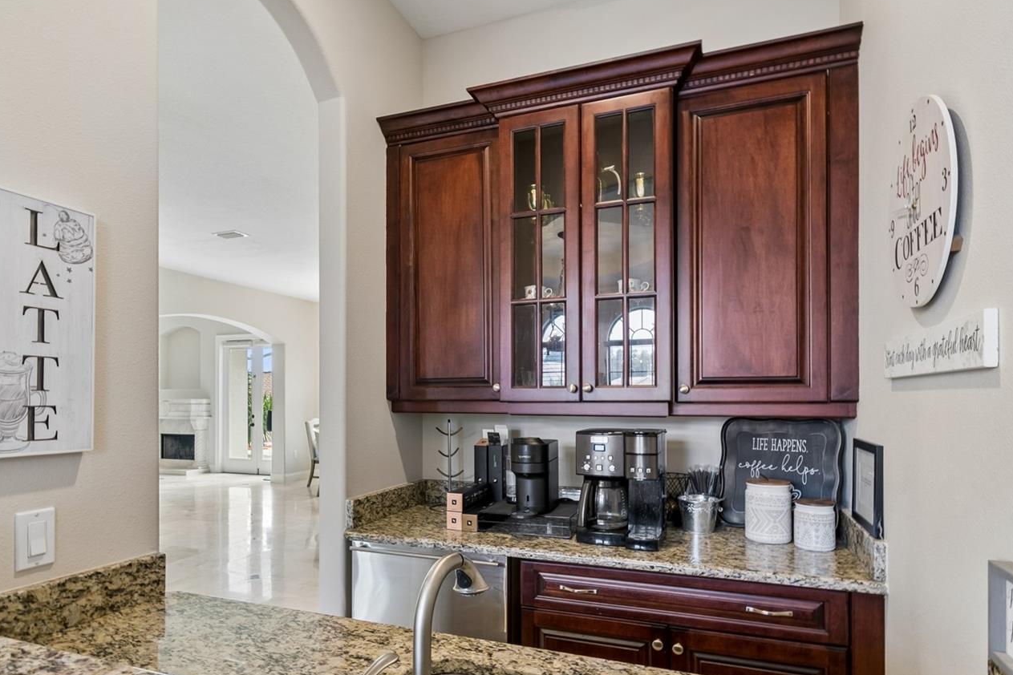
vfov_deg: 64.4
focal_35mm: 19
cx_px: 505
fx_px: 535
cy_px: 377
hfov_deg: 86.9
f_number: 7.1
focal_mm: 10
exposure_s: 1/3.33
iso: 100
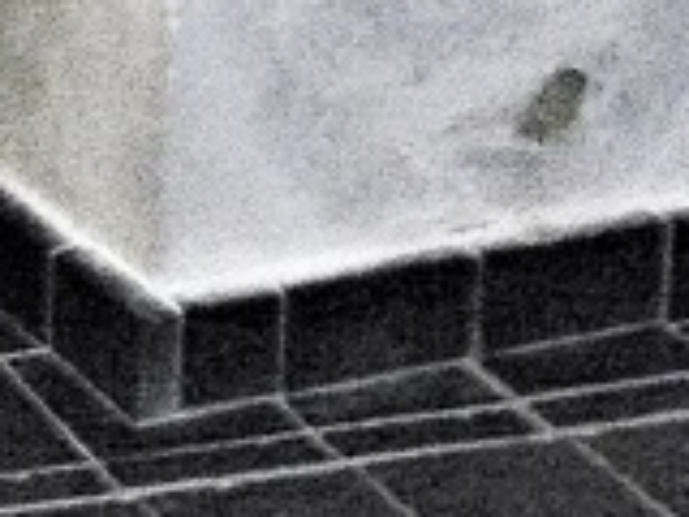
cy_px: -685
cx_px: -906
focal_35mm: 180
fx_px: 3583
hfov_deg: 9.8
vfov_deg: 7.7
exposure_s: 1/20
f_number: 2.8
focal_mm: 6
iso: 800
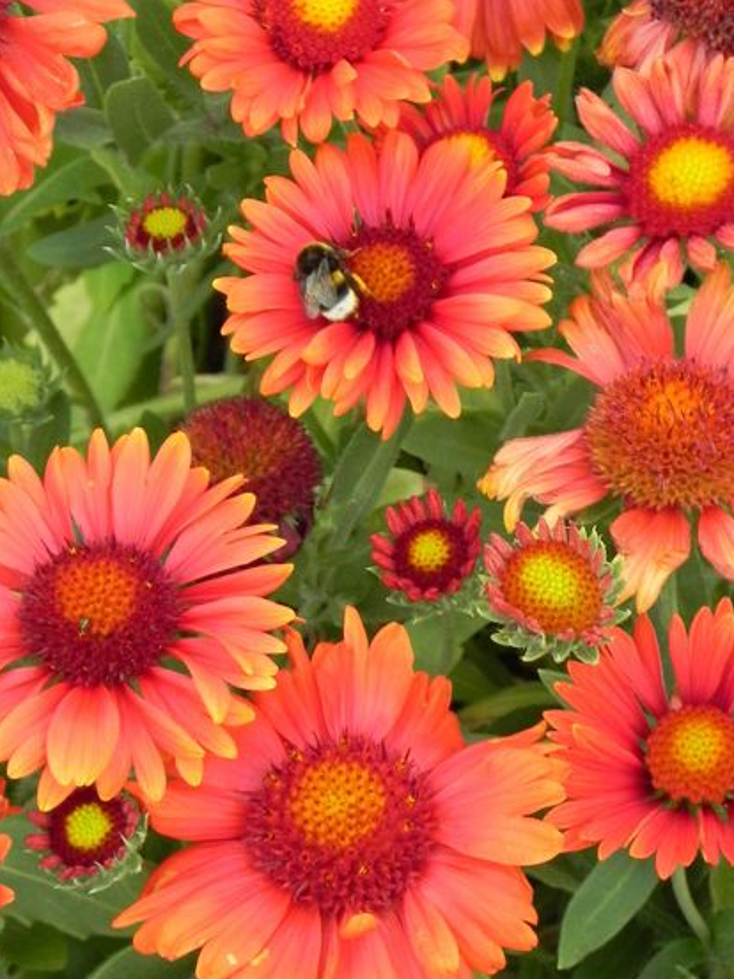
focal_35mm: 187
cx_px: 424
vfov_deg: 10.6
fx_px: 5287
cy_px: 392
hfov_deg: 7.9
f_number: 5.6
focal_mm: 23
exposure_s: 1/100
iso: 160
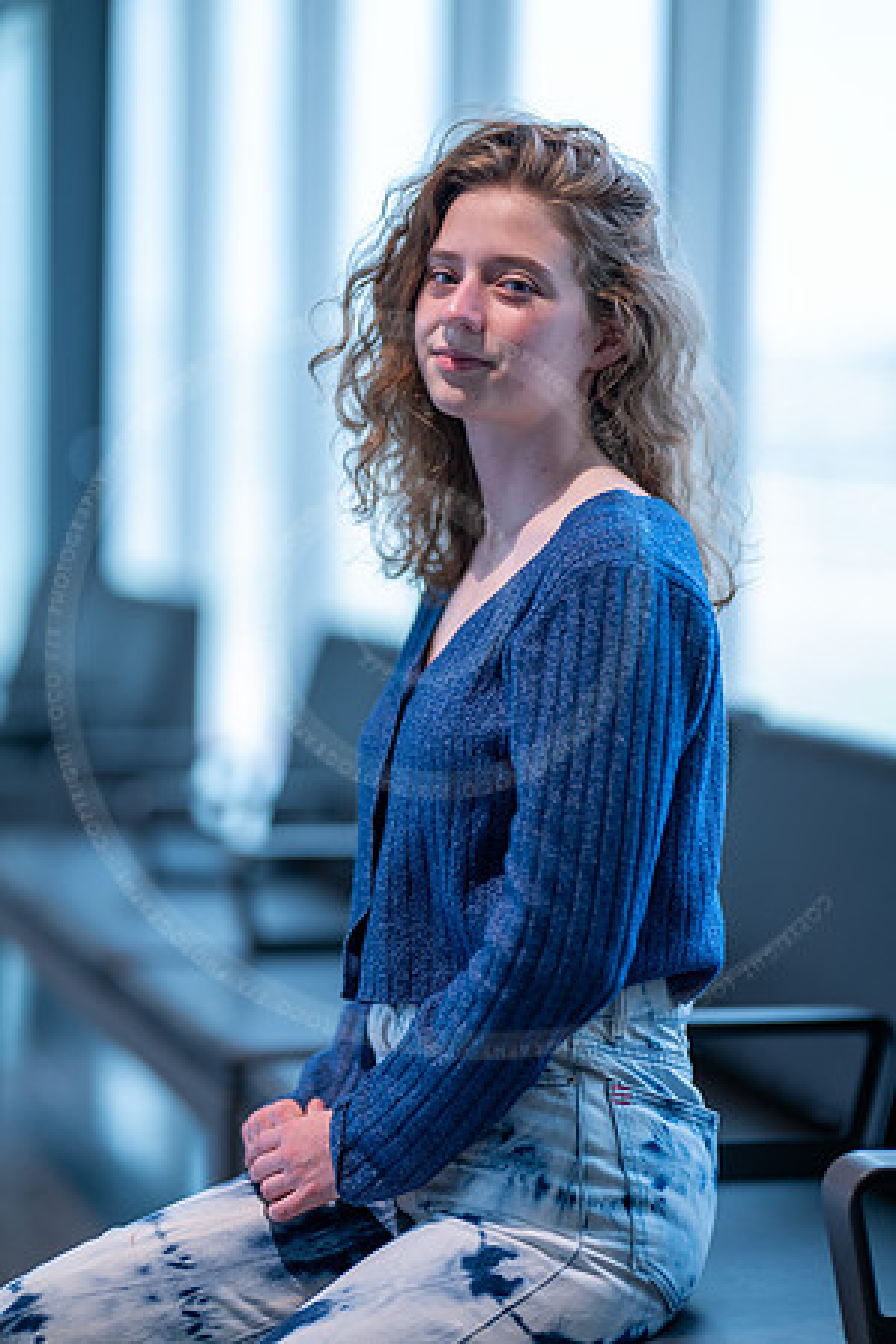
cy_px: 672
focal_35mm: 85
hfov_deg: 16.1
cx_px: 448
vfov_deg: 23.9
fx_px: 3173
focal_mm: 85
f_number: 1.2
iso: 320
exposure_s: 1/320
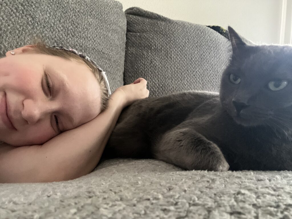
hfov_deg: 73.9
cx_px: 146
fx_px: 194
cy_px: 110
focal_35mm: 23
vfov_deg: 58.9
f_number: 2.2
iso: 800
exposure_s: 1/15
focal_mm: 2.71
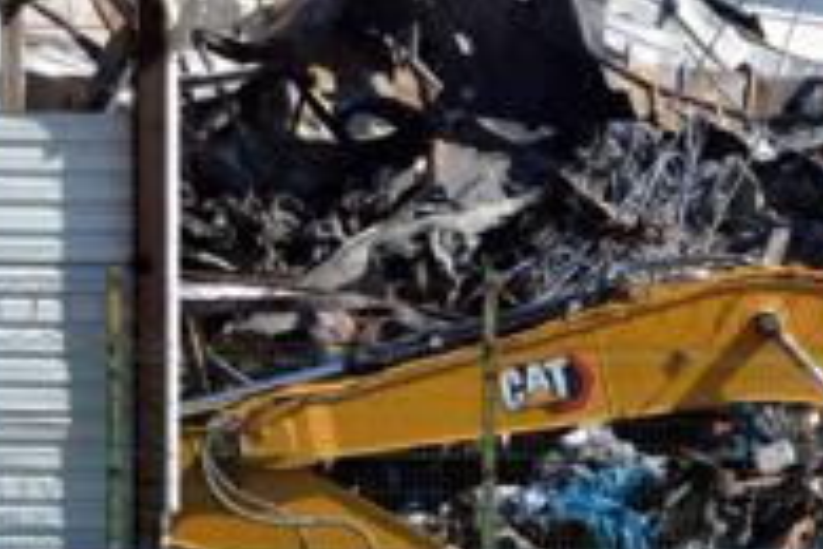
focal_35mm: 944
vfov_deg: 1.5
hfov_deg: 2.2
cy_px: 186
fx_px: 21579
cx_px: 827
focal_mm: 300
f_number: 14
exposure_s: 1/3200
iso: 5000
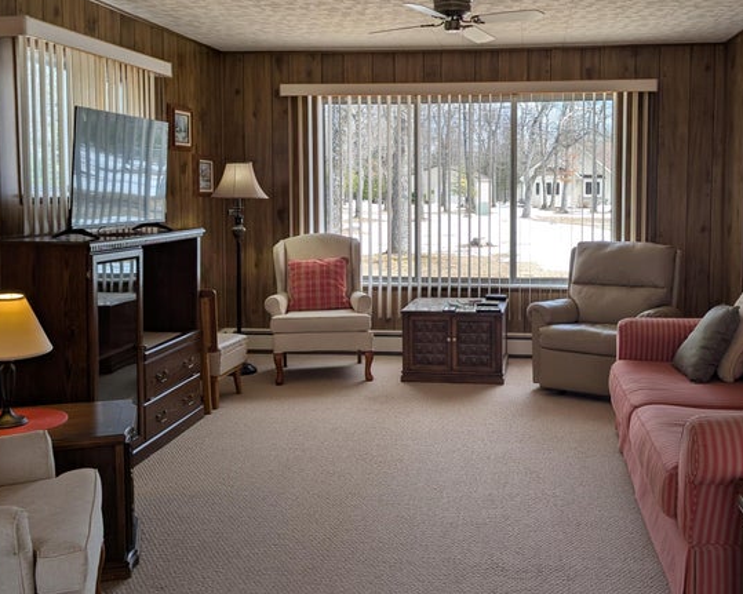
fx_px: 813
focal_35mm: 37
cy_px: 243
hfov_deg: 48.9
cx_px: 433
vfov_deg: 40.0
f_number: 1.68
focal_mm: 6.9
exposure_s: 1/368
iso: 22
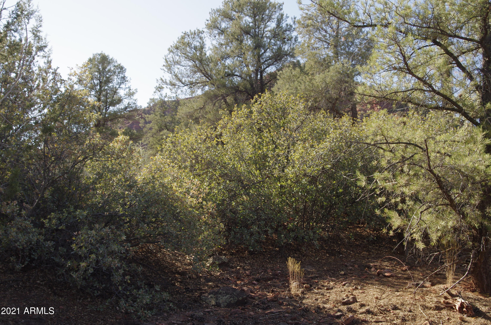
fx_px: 572
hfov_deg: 46.5
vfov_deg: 31.8
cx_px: 246
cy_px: 162
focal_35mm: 42
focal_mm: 28
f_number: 6.3
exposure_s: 1/160
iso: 640
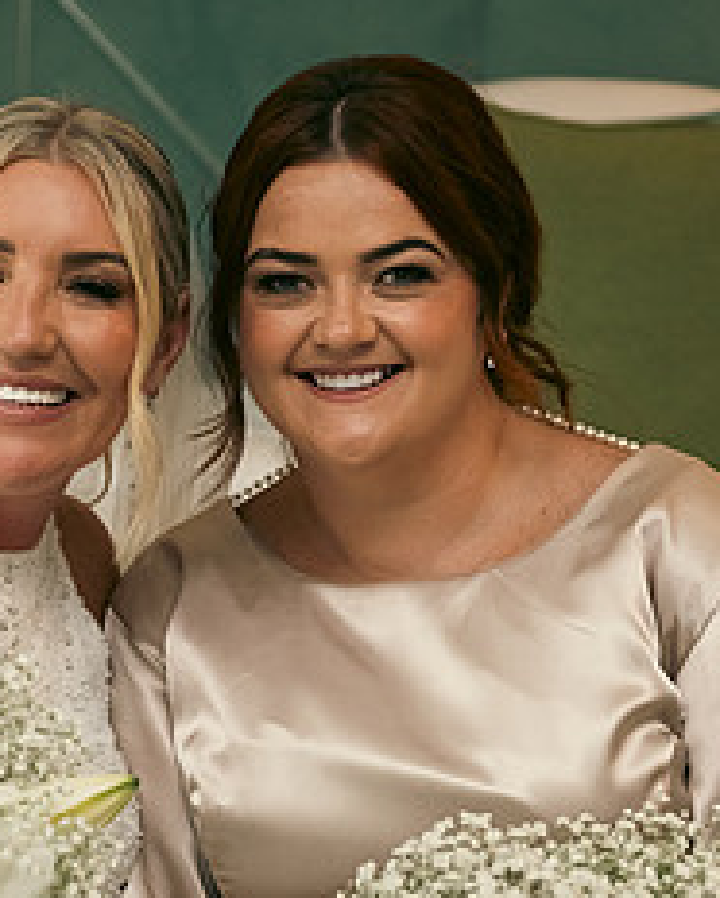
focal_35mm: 120
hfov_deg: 12.8
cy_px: 617
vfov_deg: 16.0
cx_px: 170
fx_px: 3192
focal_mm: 50
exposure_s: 1/160
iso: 800
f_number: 3.5
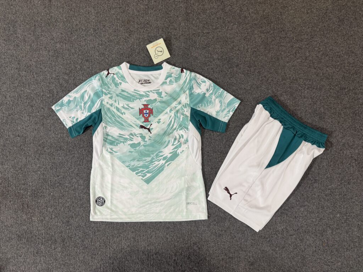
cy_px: 136
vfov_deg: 56.8
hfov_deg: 71.6
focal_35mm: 24
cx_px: 182
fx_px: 252
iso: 200
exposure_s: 1/50
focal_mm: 6.76
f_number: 1.78
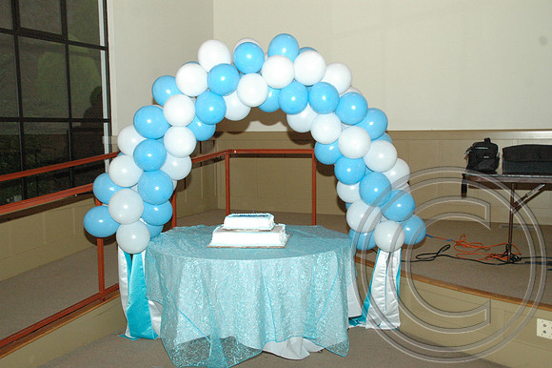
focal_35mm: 42
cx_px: 276
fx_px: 644
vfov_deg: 31.9
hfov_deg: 46.4
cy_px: 184
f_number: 5.6
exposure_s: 1/60
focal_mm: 28
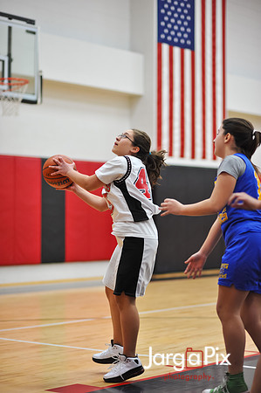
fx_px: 926
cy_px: 196
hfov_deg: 16.0
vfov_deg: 23.9
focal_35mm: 85
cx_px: 130
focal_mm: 85
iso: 1400
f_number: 2
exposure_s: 1/500
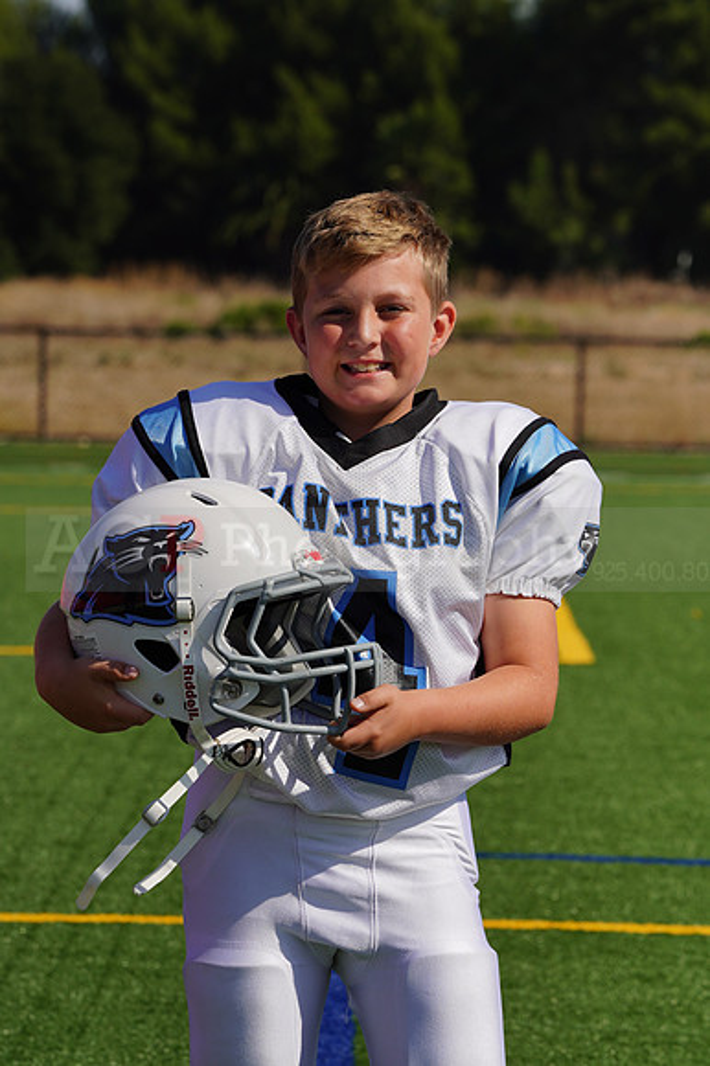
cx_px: 355
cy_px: 533
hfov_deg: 5.6
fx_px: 7226
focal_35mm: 244
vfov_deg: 8.4
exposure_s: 1/250
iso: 100
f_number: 14
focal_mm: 244
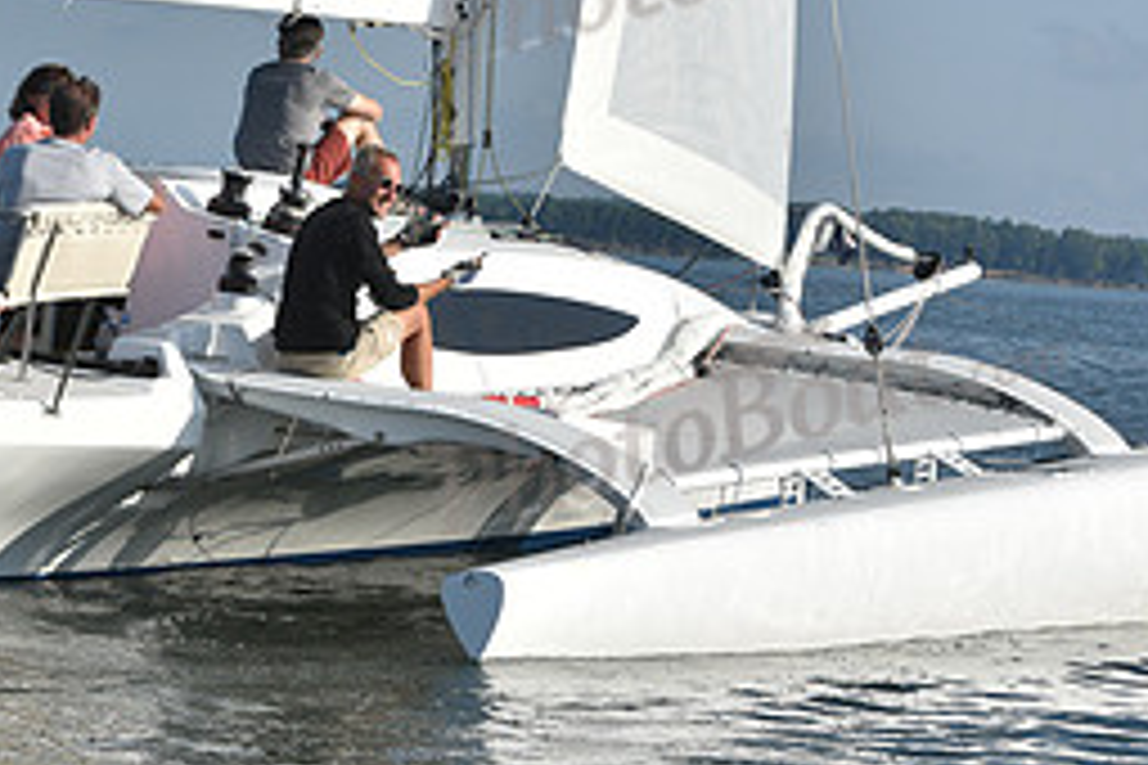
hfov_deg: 12.9
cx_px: 203
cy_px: 250
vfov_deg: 8.6
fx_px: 5070
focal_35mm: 159
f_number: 11
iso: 320
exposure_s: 1/800
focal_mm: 70
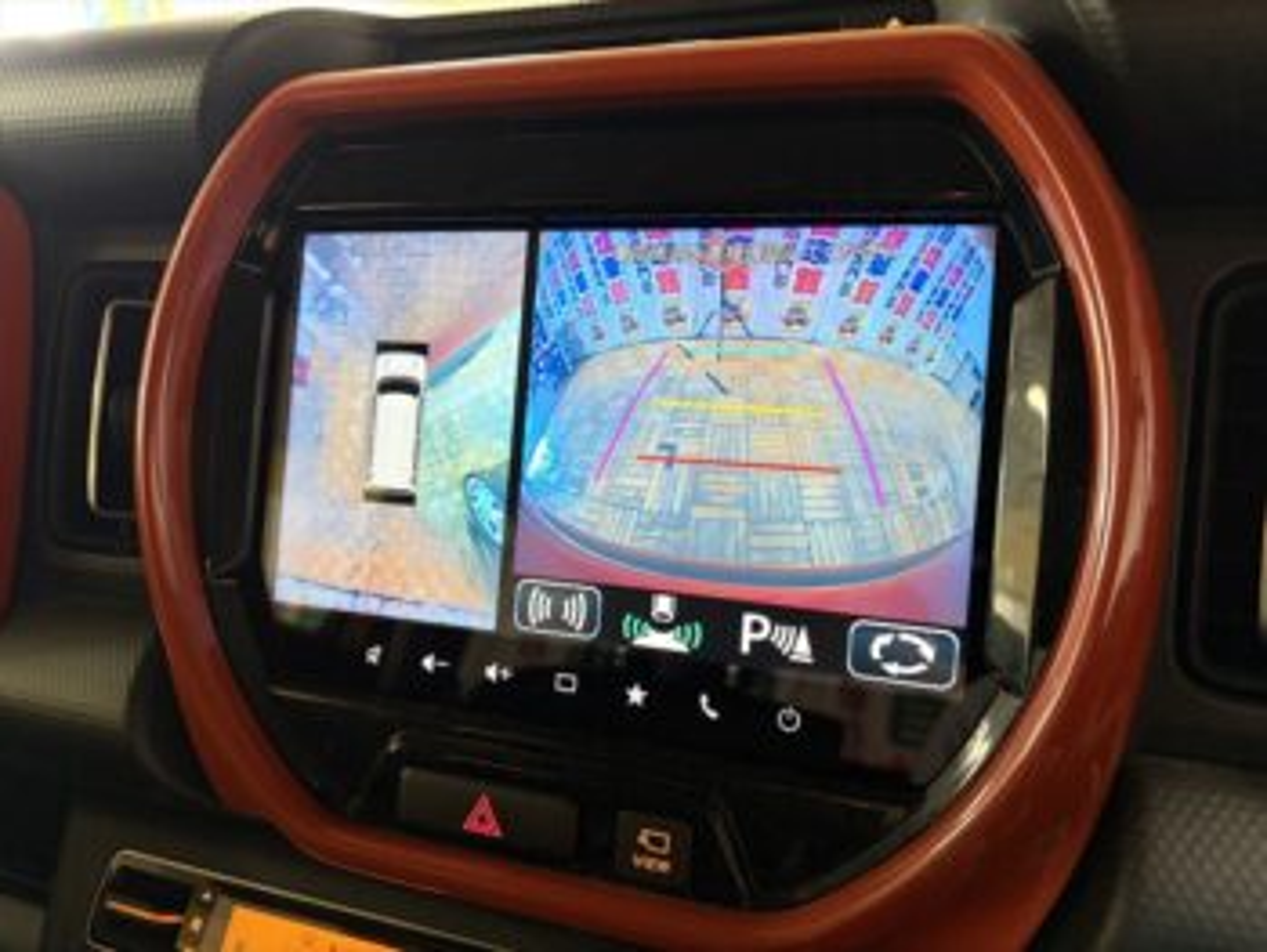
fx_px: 952
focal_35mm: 26
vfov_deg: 53.1
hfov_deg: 67.3
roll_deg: +3.5
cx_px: 634
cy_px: 476
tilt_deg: -19.8
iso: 320
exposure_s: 1/60
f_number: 1.6
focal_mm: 5.96
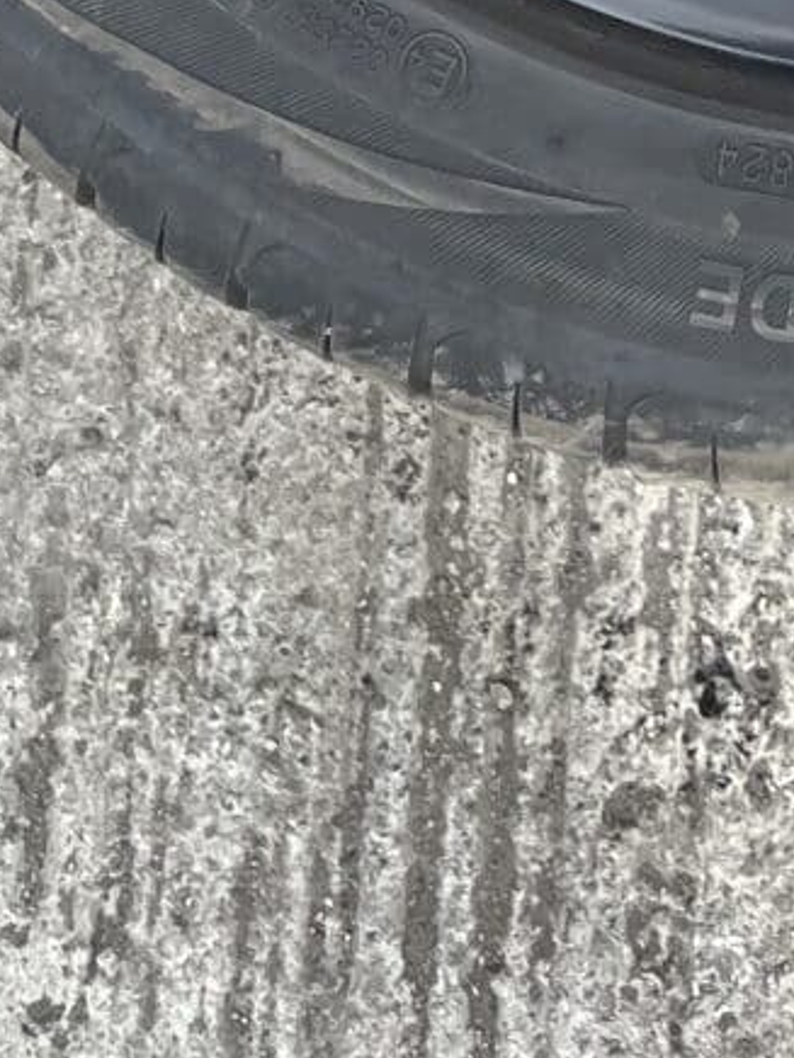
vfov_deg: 13.2
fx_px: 3731
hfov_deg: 11.8
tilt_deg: -74.9
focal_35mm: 122
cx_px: 1071
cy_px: -1269
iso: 50
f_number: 1.6
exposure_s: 1/1086
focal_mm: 5.1
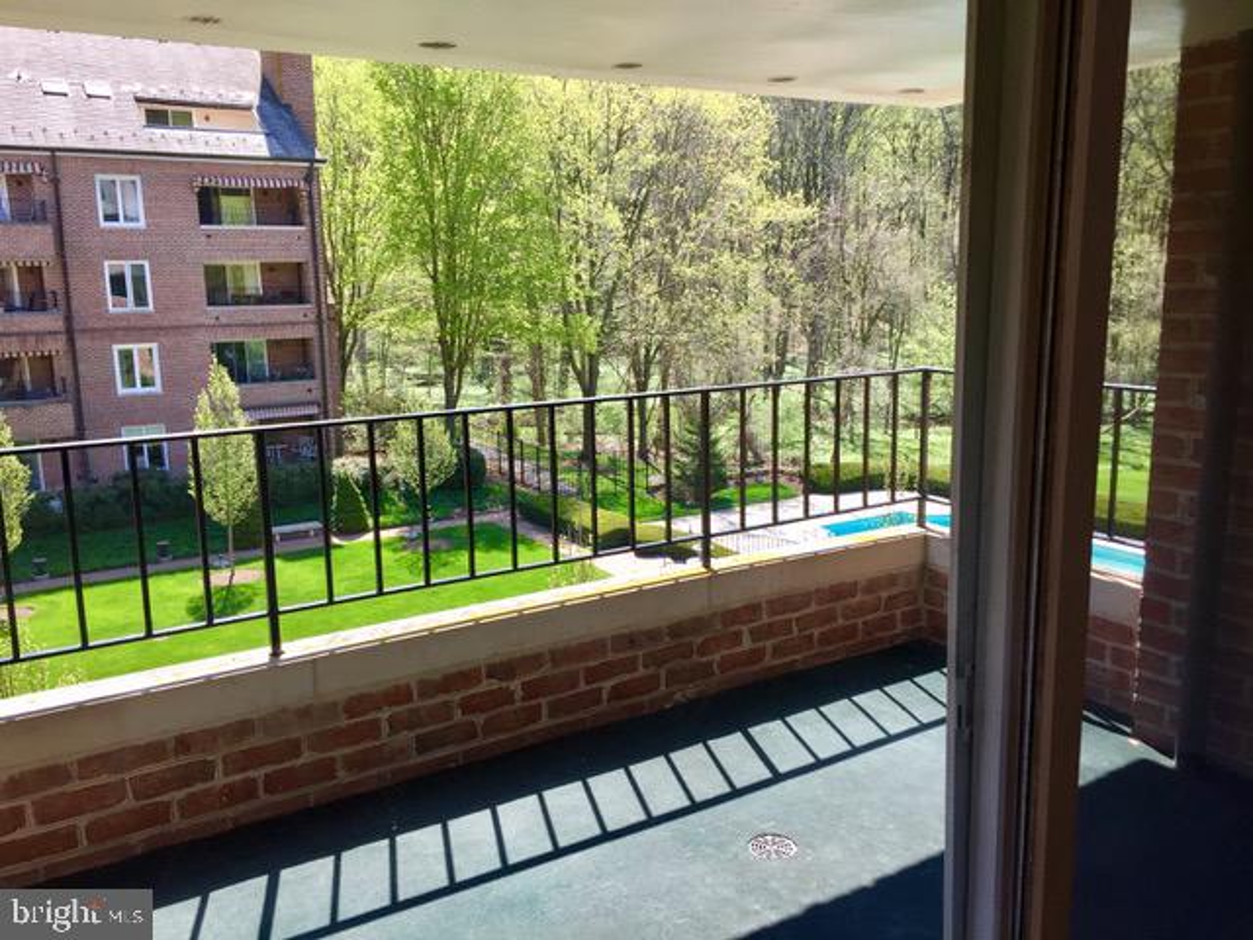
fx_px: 1050
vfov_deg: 48.2
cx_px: 626
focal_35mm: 29
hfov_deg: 61.7
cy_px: 470
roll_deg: +2.1
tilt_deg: -9.5
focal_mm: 4.15
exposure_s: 1/220
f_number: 2.2
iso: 32
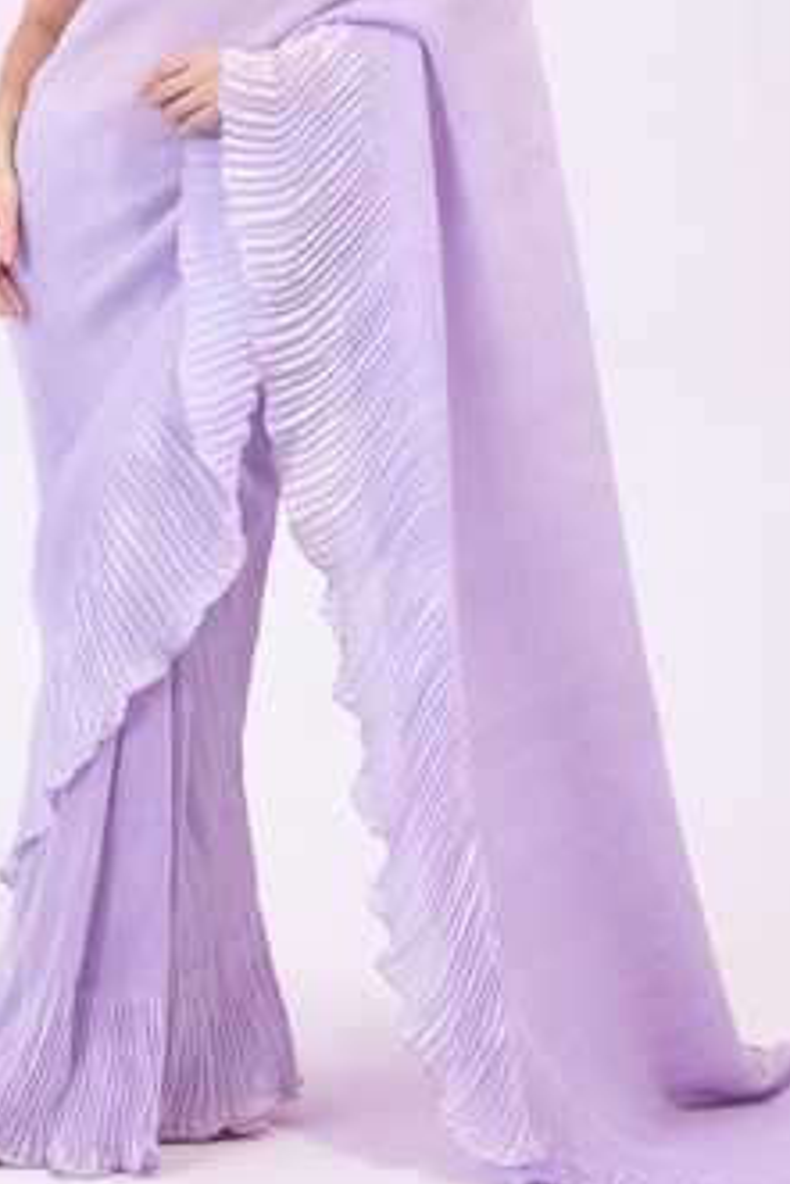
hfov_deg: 12.4
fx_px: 3650
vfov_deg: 18.3
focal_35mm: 111
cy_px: 306
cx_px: 329
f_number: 9
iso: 250
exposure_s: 1/125
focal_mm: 70
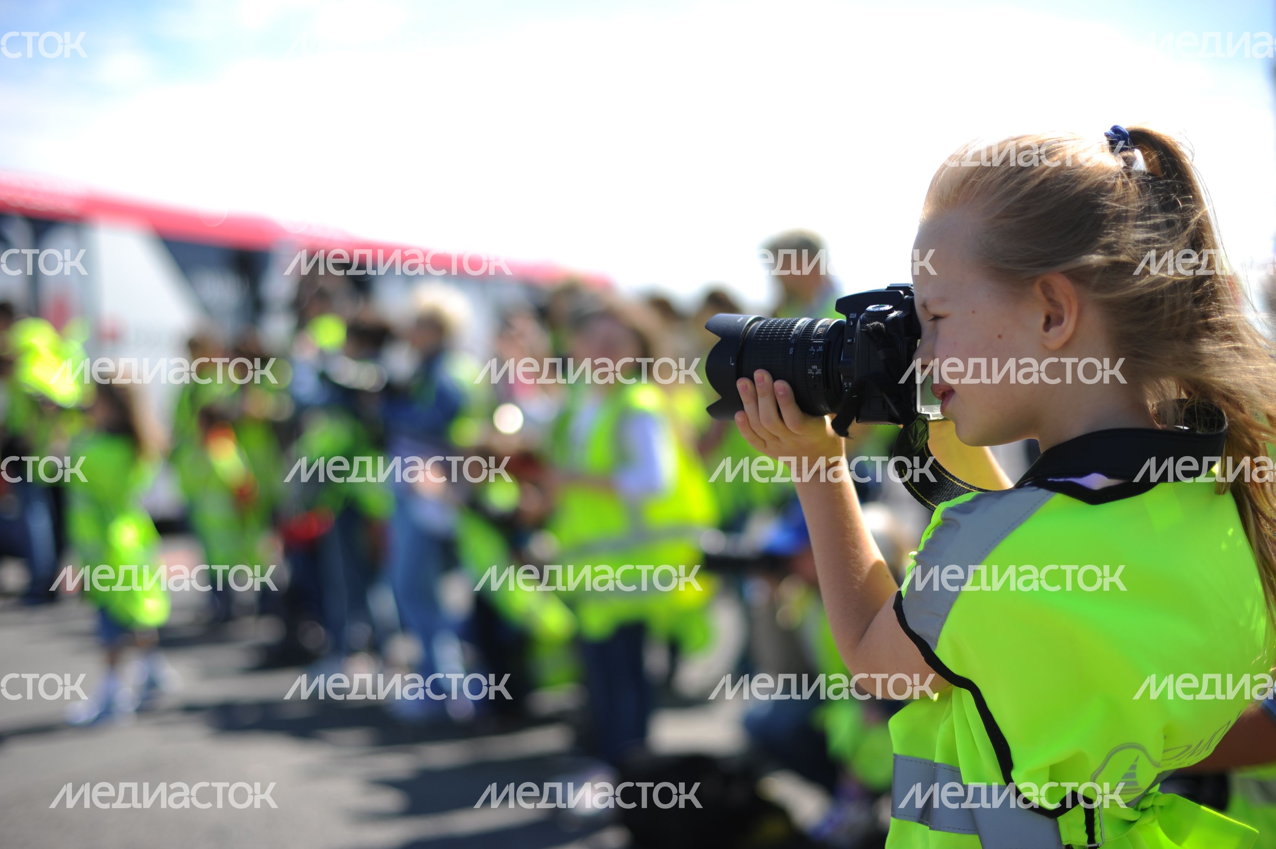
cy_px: 424
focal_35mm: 50
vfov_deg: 27.0
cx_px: 638
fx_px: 1771
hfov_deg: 39.6
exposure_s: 1/3200
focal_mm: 50
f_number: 2.5
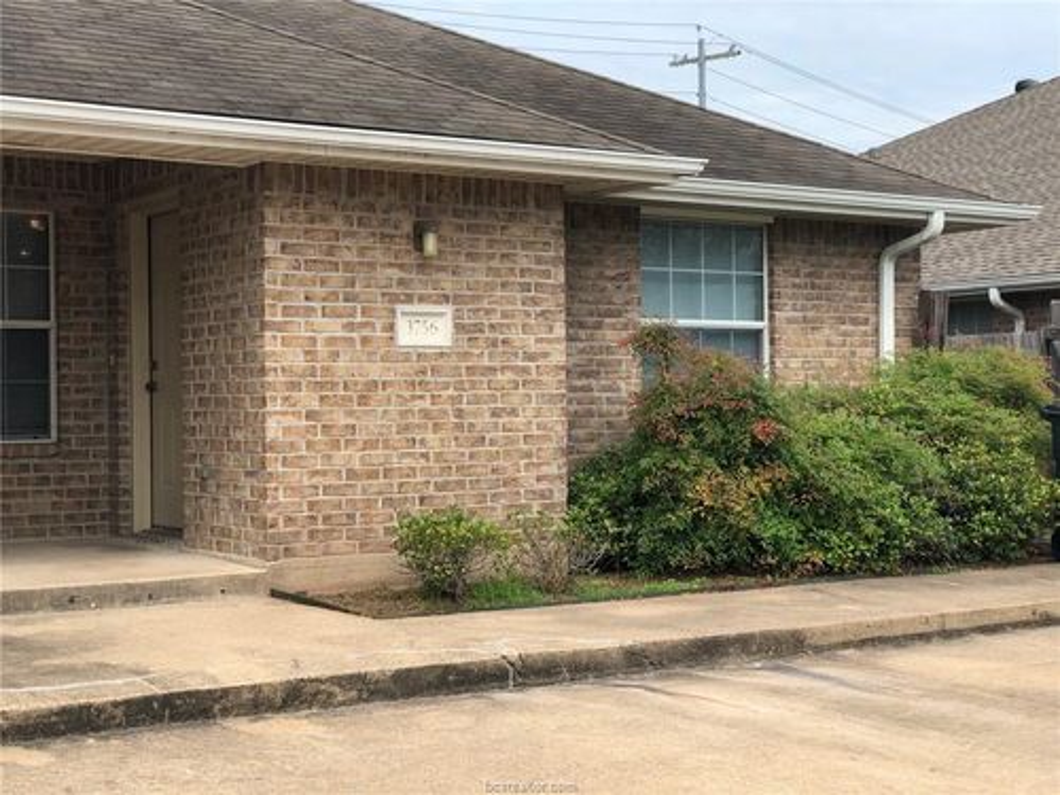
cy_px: 398
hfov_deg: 33.8
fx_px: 1745
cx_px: 530
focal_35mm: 57
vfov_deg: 25.7
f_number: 2.8
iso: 20
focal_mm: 6.6
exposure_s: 1/511
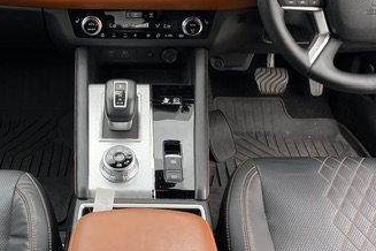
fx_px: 554
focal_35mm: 53
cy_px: 40
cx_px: 128
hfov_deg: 37.2
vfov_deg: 25.0
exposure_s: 1/121
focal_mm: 5.1
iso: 40
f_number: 1.6
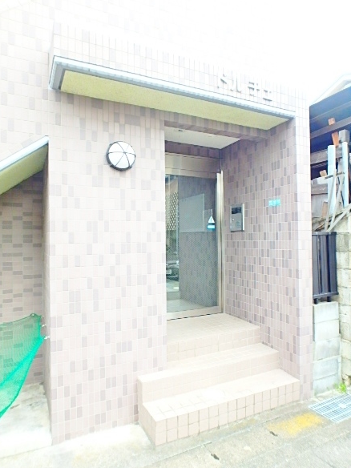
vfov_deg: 73.9
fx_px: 311
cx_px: 181
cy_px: 236
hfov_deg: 58.9
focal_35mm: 23
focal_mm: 3.7
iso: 320
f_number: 3.5
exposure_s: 1/30
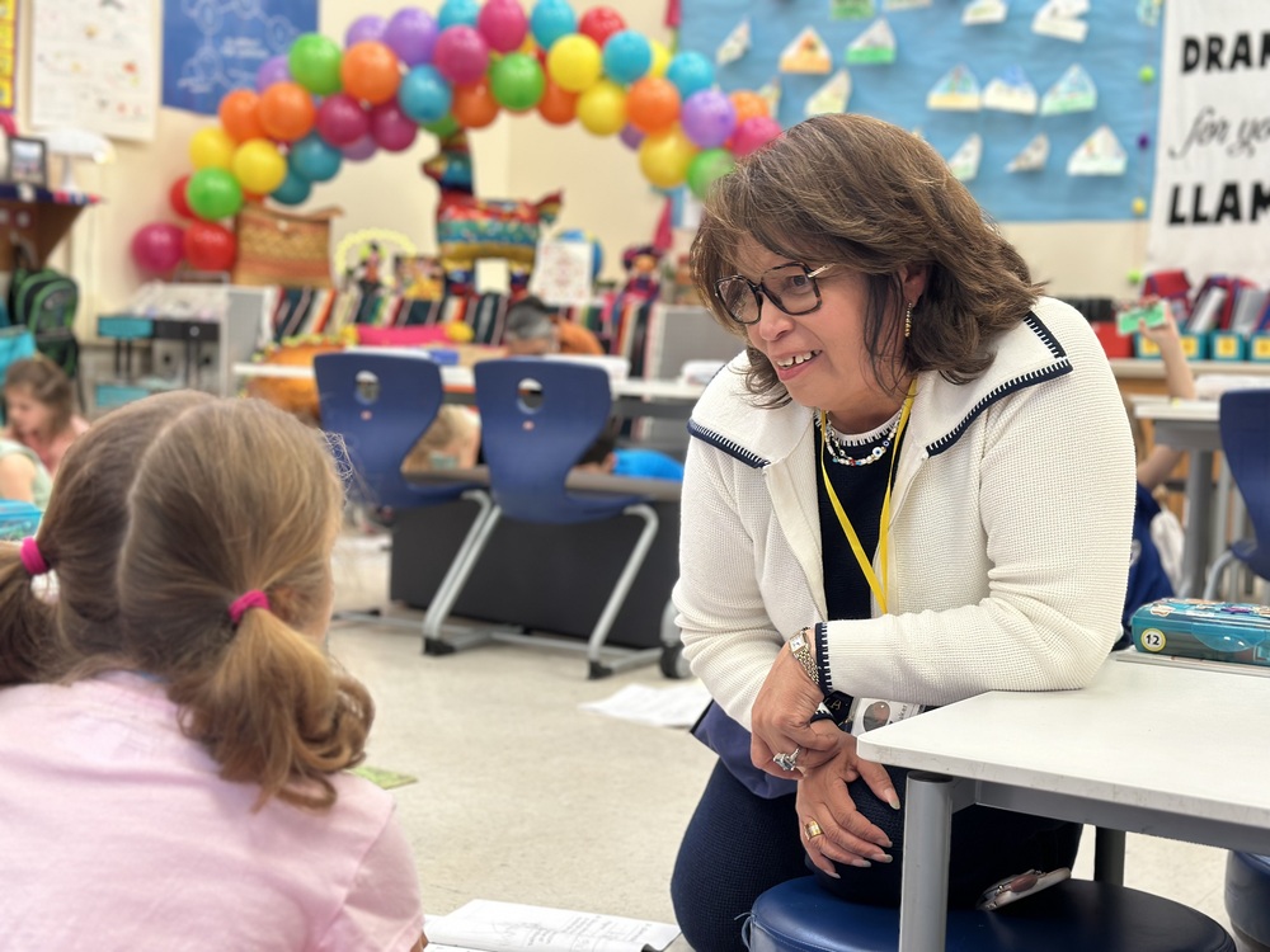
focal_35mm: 48
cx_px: 635
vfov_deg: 30.3
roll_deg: -1.9
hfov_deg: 39.7
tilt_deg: -3.4
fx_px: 1761
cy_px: 476
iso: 100
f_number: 1.78
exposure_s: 1/60
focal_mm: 6.86
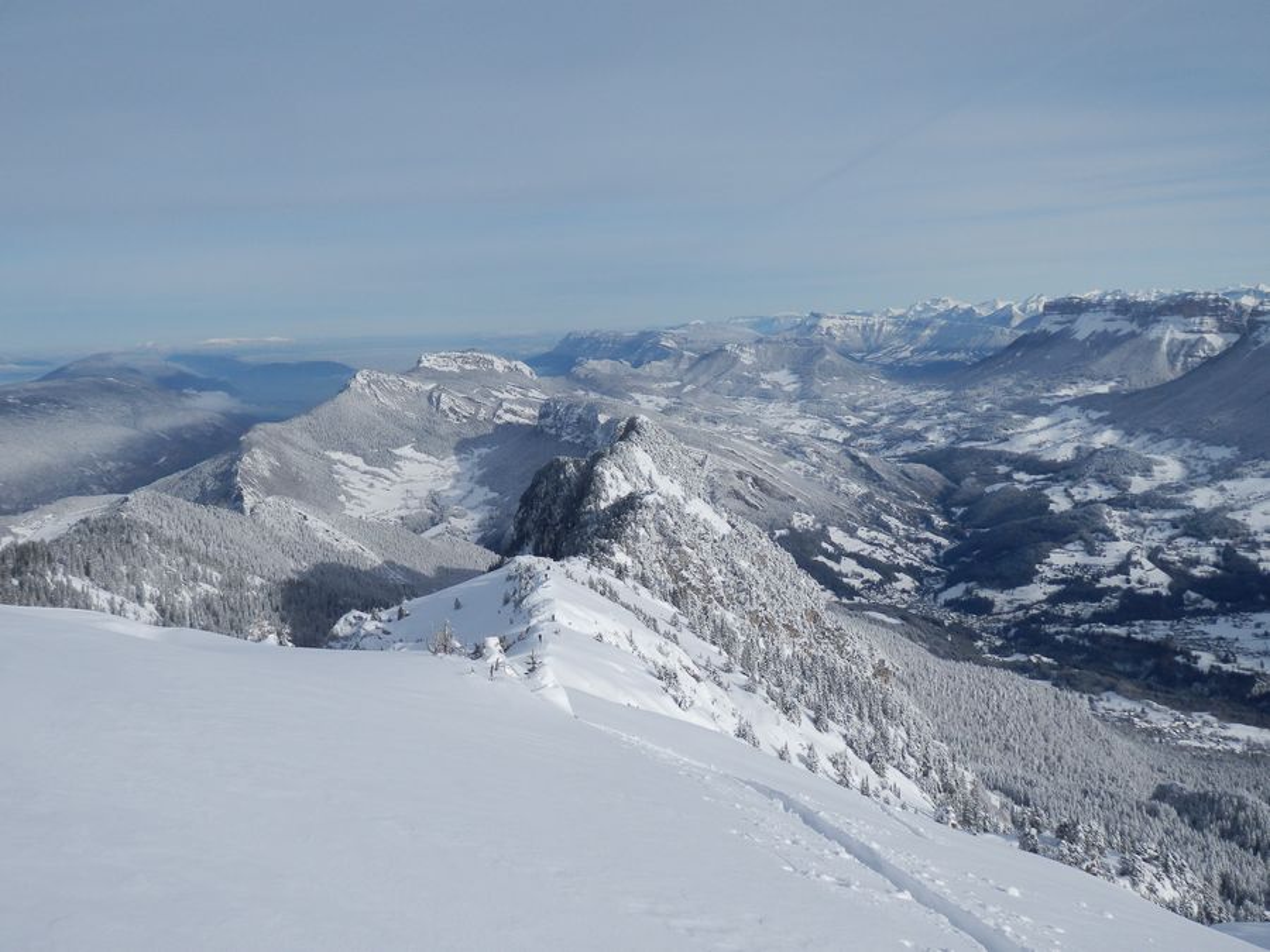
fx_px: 1211
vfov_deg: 42.9
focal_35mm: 33
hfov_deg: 55.4
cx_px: 635
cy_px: 476
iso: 160
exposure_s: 1/500
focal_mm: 6
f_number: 9.7
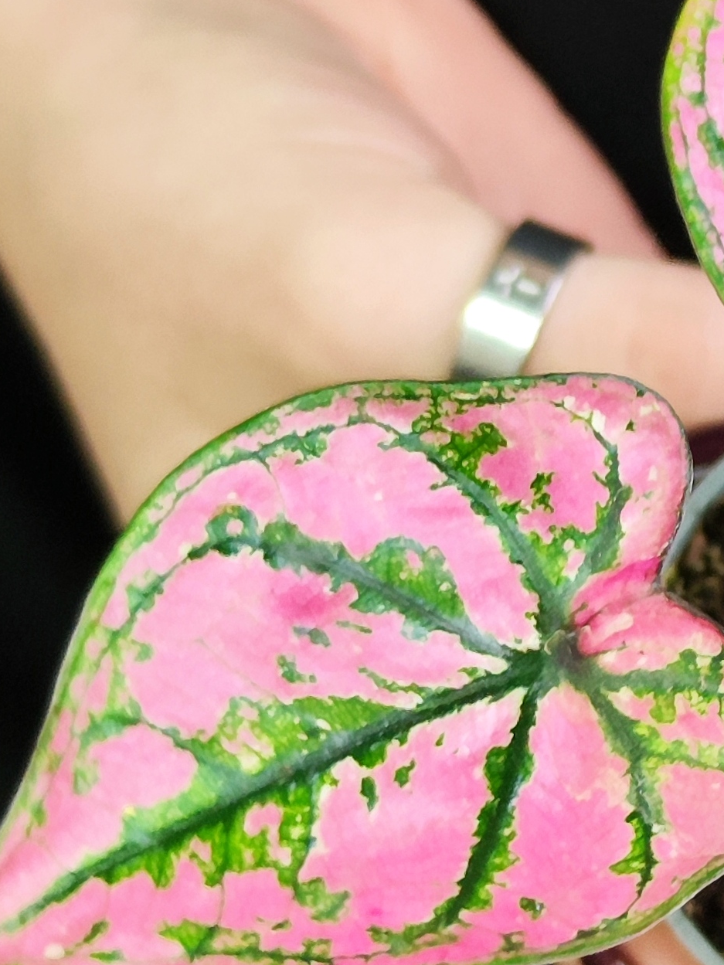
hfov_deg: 19.7
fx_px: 1924
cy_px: 419
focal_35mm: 69
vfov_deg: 28.1
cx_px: 928
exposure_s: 1/50
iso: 823
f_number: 1.69
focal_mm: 7.01
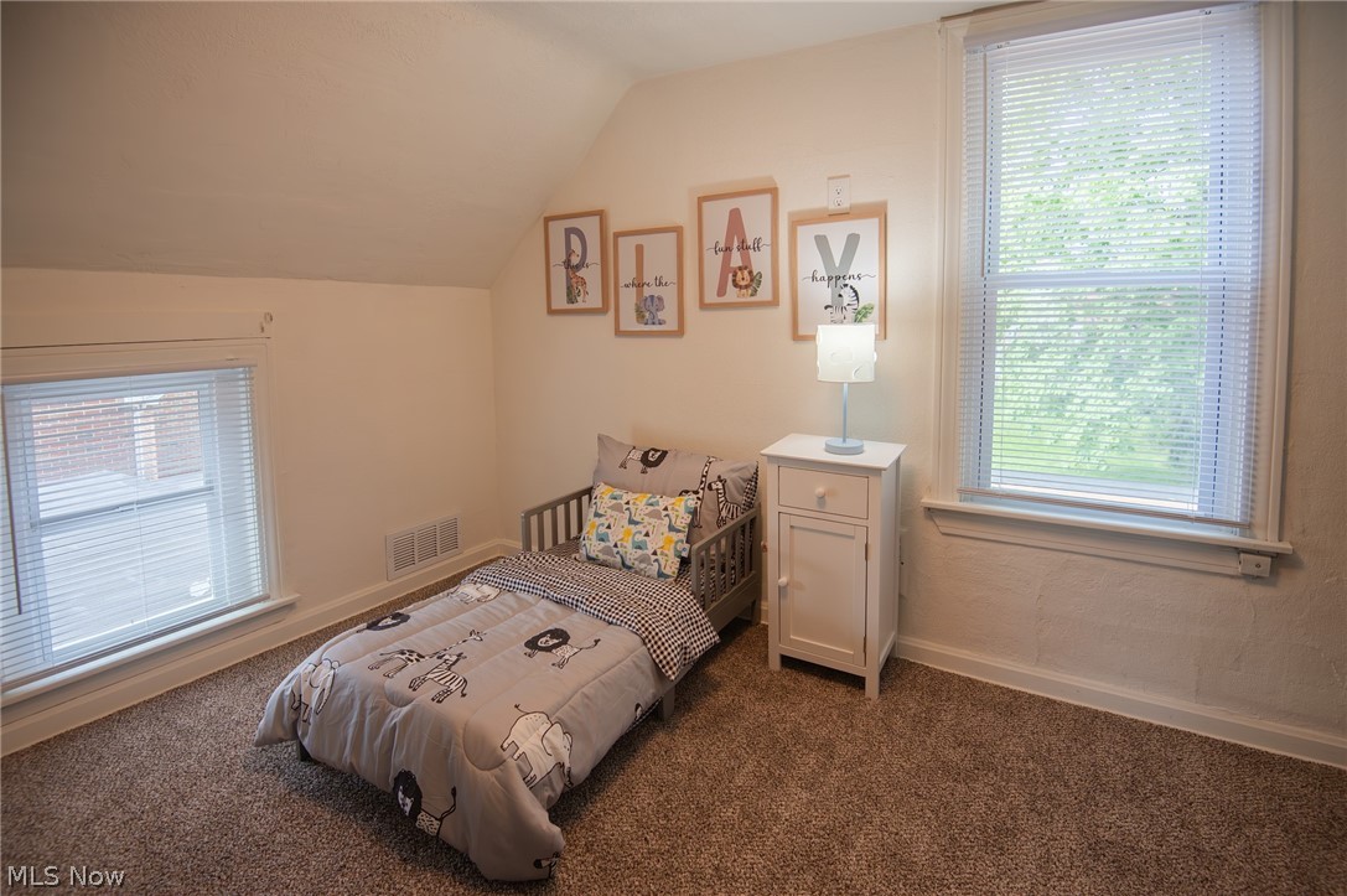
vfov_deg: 73.7
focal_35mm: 16
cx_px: 674
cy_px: 448
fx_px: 598
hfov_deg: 96.8
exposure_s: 1/160
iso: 400
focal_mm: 16
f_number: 4
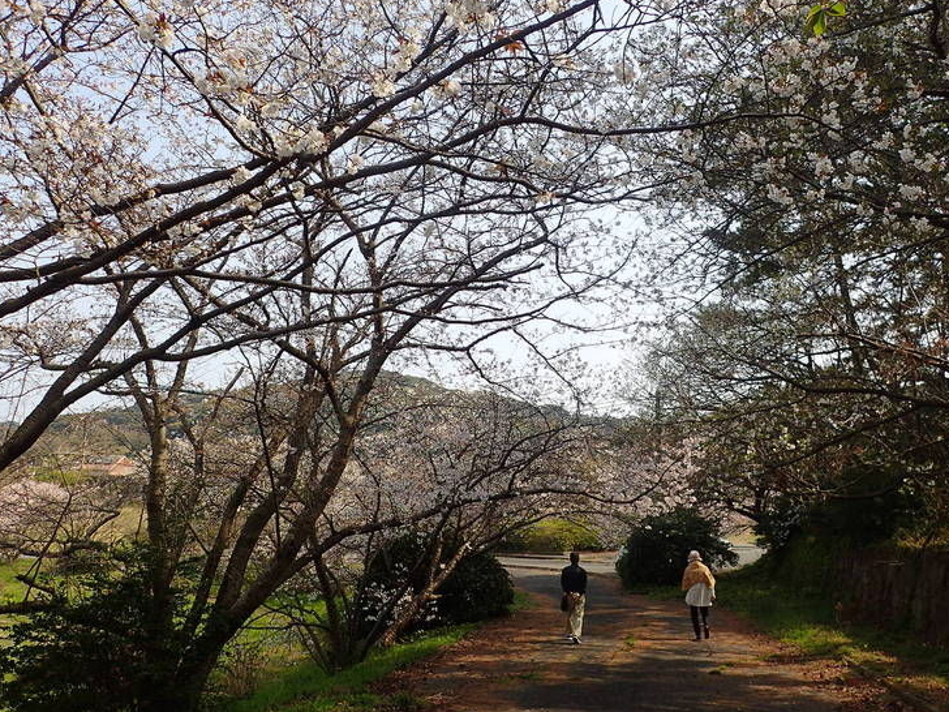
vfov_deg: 49.7
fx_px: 768
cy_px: 331
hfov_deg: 63.4
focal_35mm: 28
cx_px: 497
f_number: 8
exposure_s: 1/125
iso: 100
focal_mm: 4.5
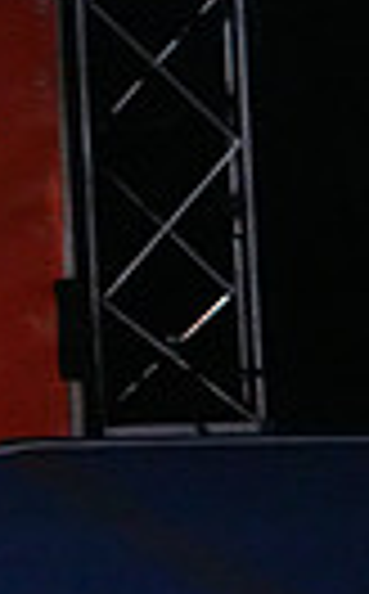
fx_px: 18165
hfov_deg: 1.2
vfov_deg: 1.9
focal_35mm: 1124
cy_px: -61
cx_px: -918
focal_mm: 250
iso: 16000
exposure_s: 1/1250
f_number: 5.6
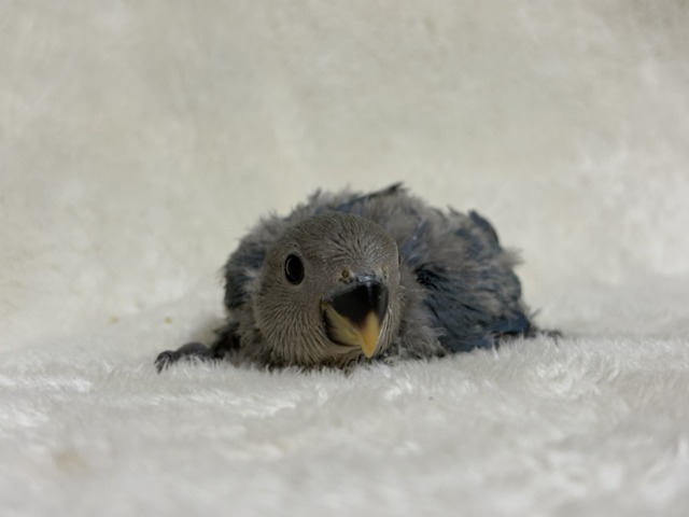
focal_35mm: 52
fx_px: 1035
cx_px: 344
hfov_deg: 36.8
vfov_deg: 28.0
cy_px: 258
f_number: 1.6
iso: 125
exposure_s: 1/33
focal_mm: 5.96
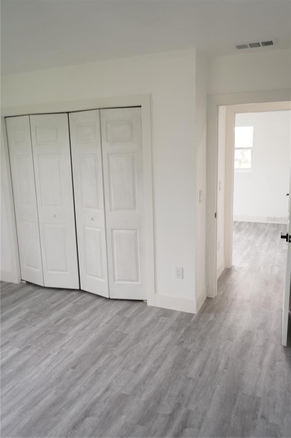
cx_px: 146
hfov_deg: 46.4
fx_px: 340
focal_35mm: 28
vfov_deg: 65.5
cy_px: 219
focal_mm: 28
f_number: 3.5
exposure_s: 1/30
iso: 125
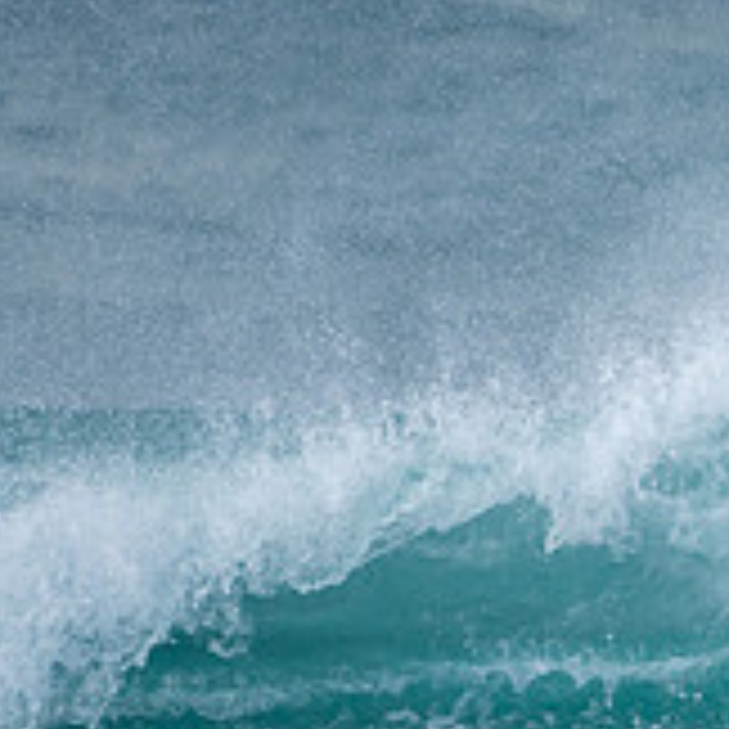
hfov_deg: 0.8
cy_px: 781
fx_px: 52275
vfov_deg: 0.8
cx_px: 1292
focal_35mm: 2194
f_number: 5.6
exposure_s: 1/800
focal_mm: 480
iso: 180
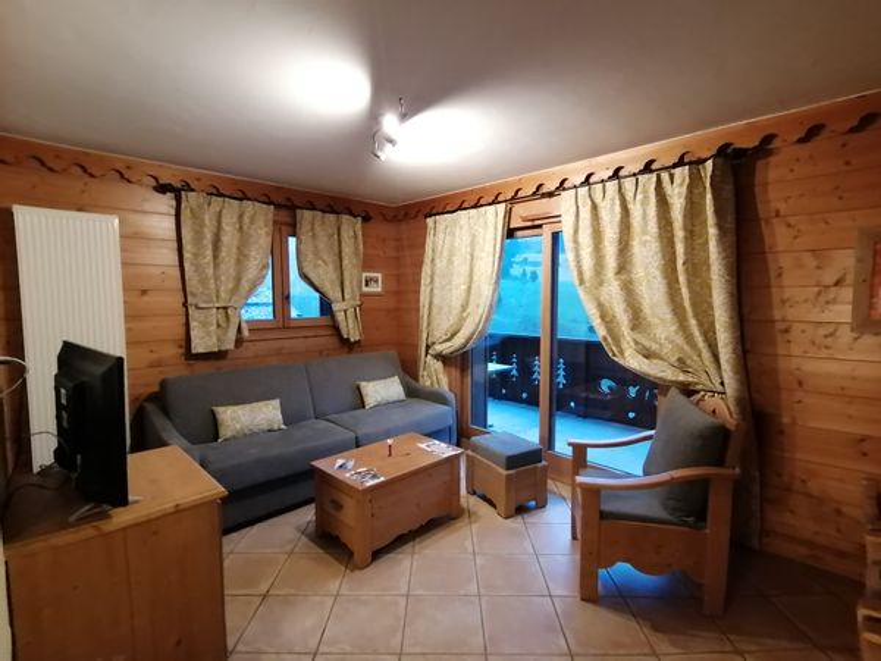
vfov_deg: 74.7
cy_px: 330
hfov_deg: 91.0
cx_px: 440
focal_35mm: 17
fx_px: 433
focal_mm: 2.7
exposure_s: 1/20
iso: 500
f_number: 2.4
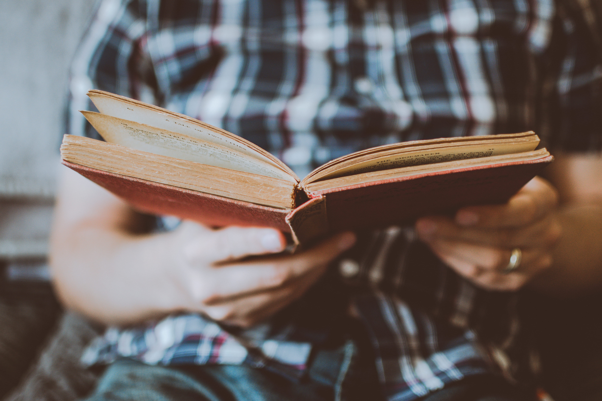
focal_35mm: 52
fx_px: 878
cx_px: 301
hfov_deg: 37.9
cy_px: 200
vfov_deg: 25.8
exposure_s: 1/200
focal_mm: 35
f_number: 1.8
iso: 400
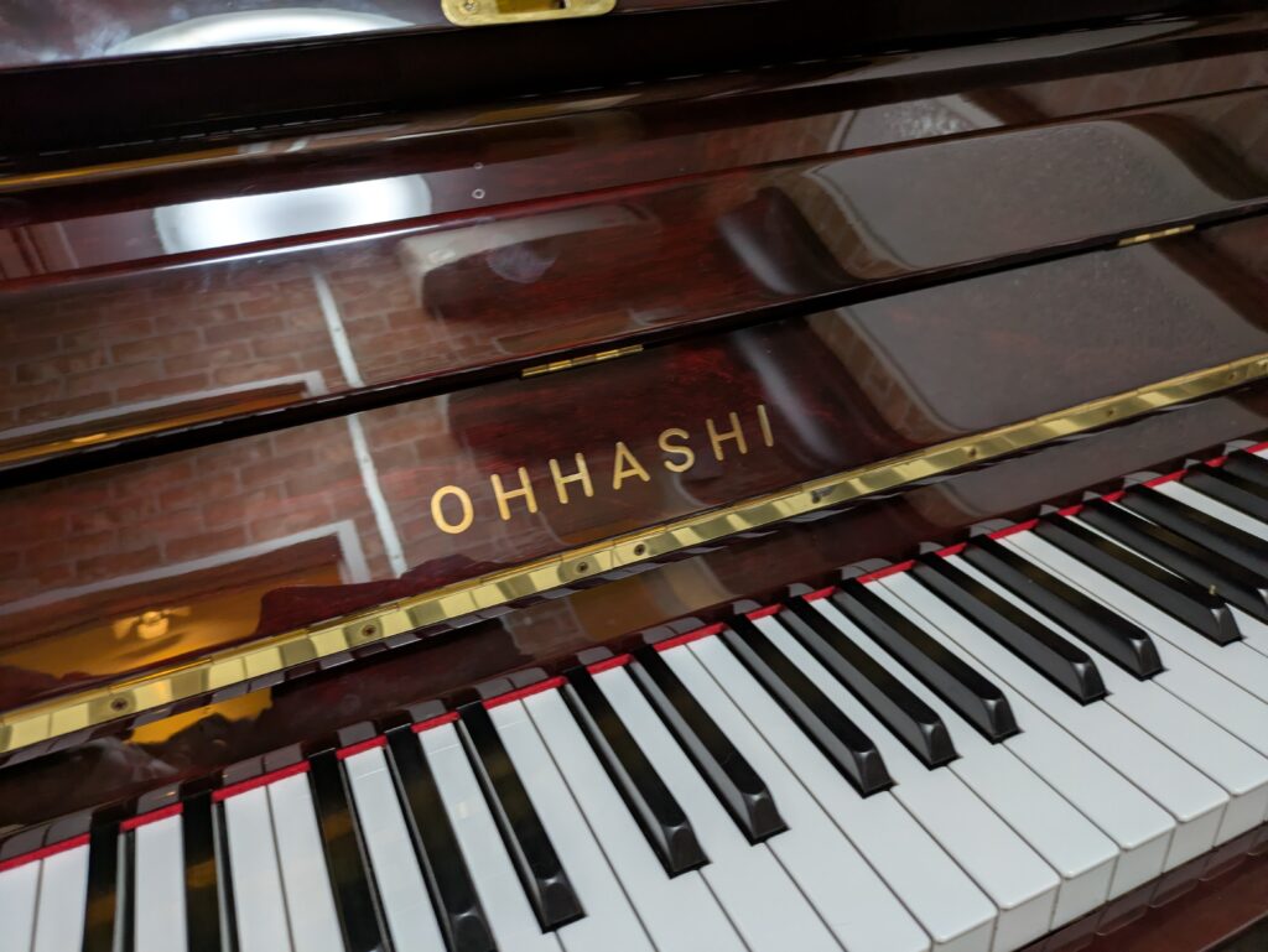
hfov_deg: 69.4
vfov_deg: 54.9
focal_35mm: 25
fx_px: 916
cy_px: 476
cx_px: 634
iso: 188
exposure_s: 1/40
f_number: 1.89
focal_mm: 5.43
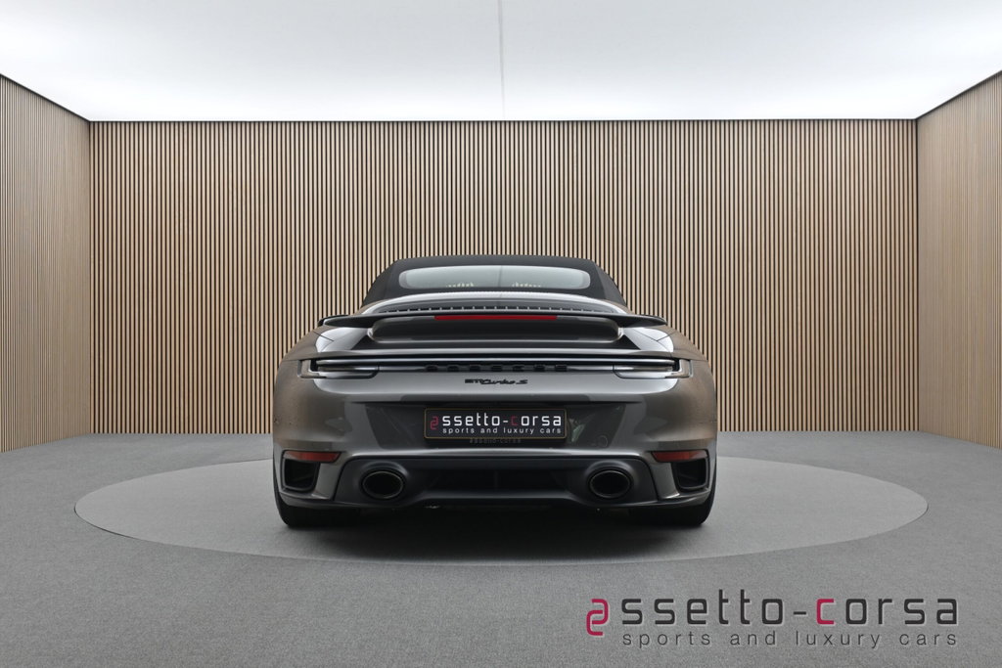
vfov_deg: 32.5
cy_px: 334
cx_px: 501
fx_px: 1148
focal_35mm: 41
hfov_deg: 47.1
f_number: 4.5
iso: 500
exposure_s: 1/40
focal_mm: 27.5
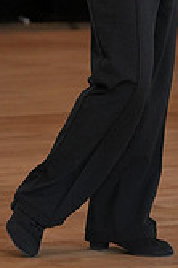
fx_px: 2846
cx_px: 211
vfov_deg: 5.3
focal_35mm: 383
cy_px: -128
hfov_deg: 3.6
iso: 1600
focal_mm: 110
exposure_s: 1/500
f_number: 4
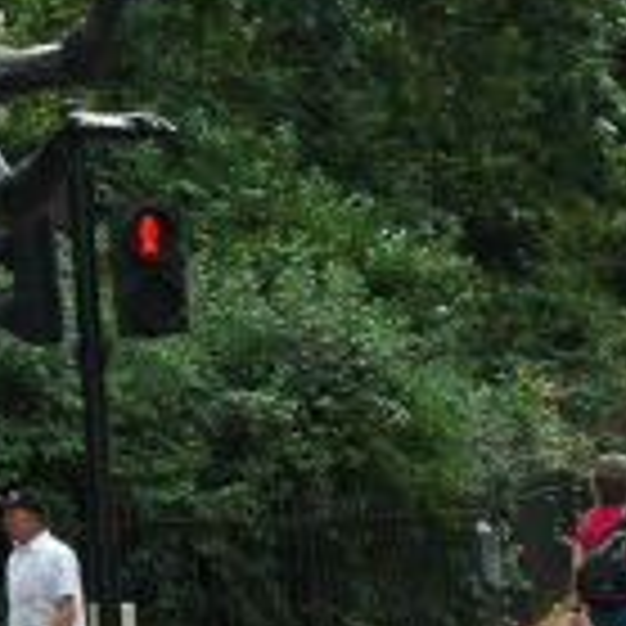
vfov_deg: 8.4
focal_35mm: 205
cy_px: -119
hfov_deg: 8.0
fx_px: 4193
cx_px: -779
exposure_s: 1/250
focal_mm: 35
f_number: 10
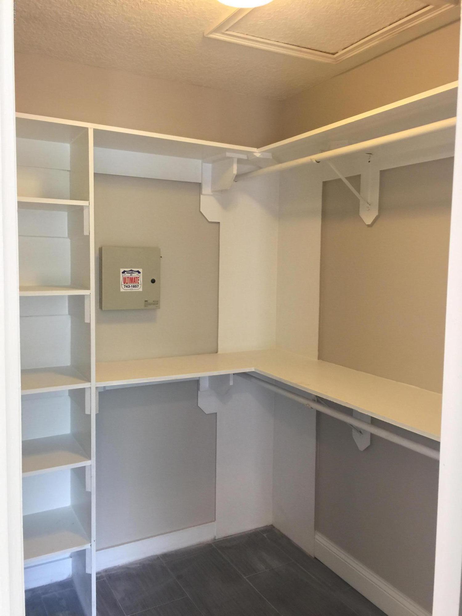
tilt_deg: -2.7
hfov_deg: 48.2
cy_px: 308
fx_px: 516
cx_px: 231
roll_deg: +0.2
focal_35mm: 29
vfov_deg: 61.7
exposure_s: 1/15
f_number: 2.2
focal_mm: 4.15
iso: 40
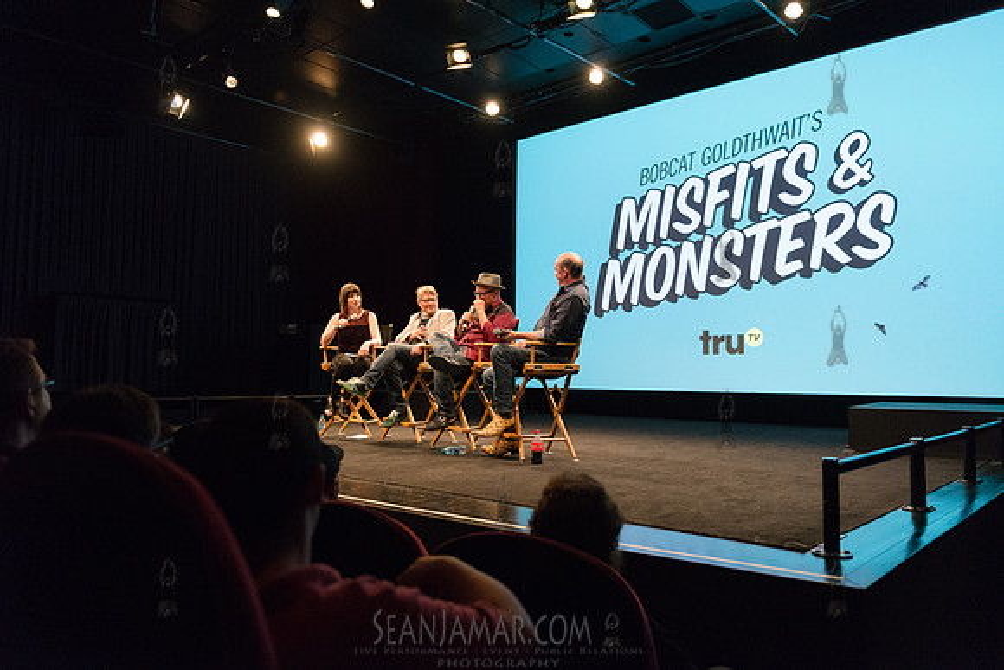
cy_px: 335
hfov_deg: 67.4
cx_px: 502
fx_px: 753
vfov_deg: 48.0
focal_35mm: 27
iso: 4000
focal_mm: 27
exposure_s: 1/200
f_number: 3.2
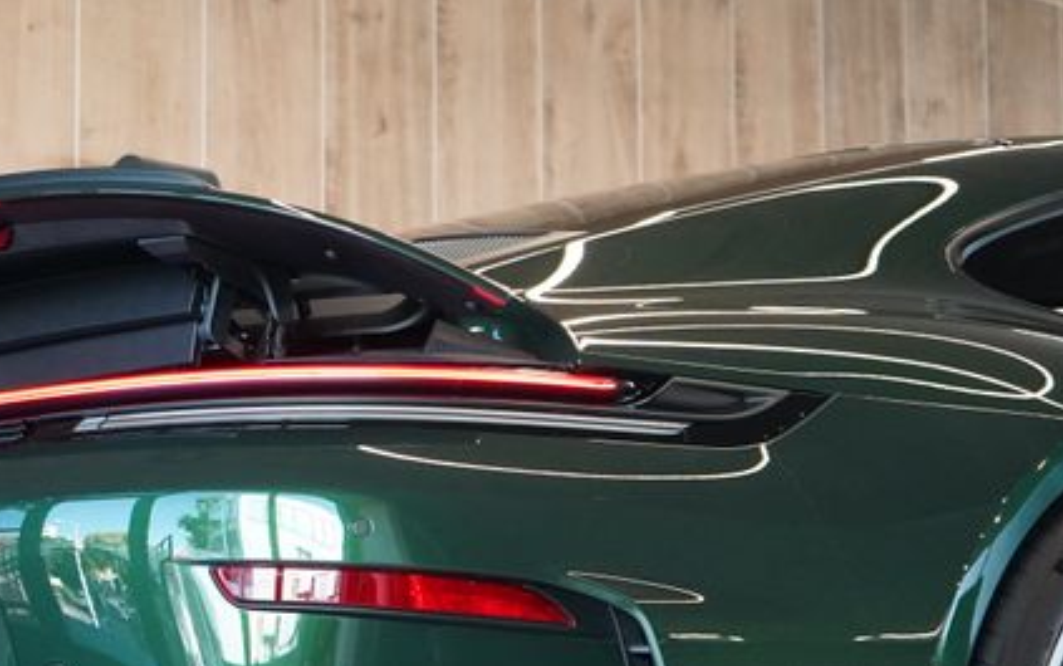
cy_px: 474
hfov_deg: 19.2
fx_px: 3073
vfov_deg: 12.3
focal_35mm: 106
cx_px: 40
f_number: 4.5
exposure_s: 1/160
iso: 4000
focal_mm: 43
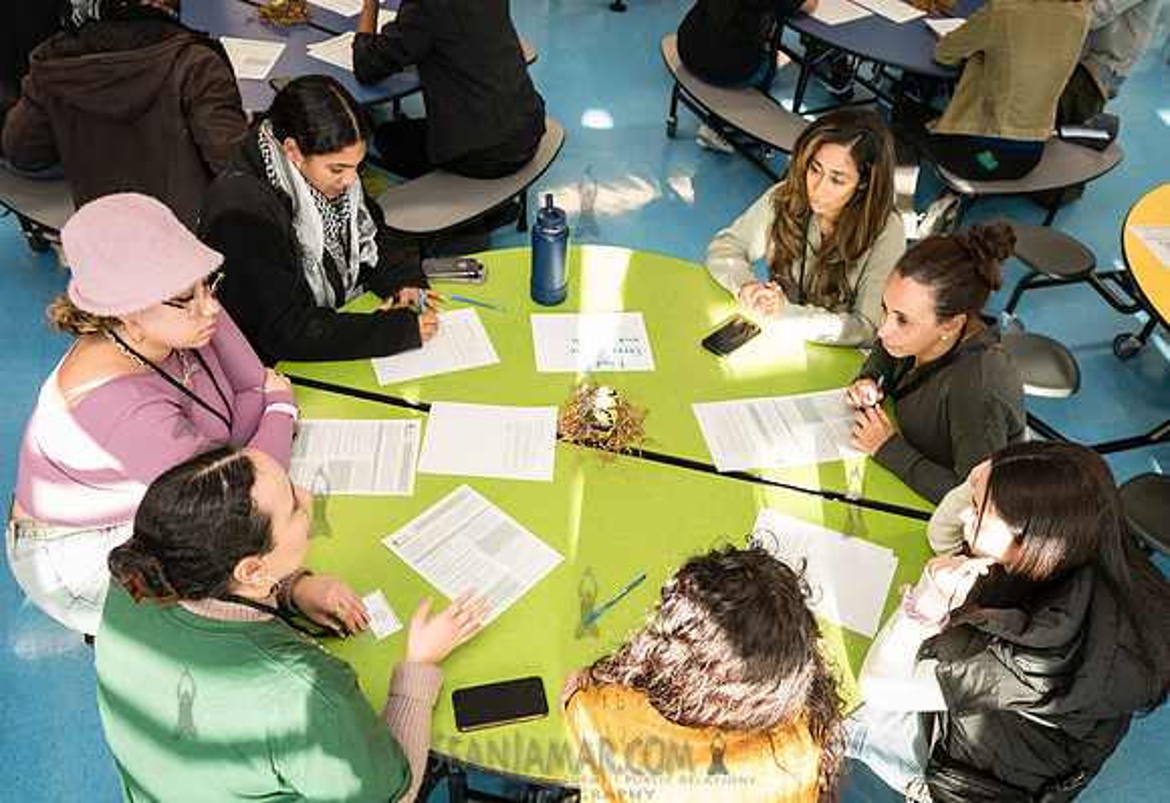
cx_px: 630
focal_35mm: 28
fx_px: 931
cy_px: 462
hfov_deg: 64.2
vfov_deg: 46.5
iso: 1600
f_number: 3.5
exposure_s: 1/125
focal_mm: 24
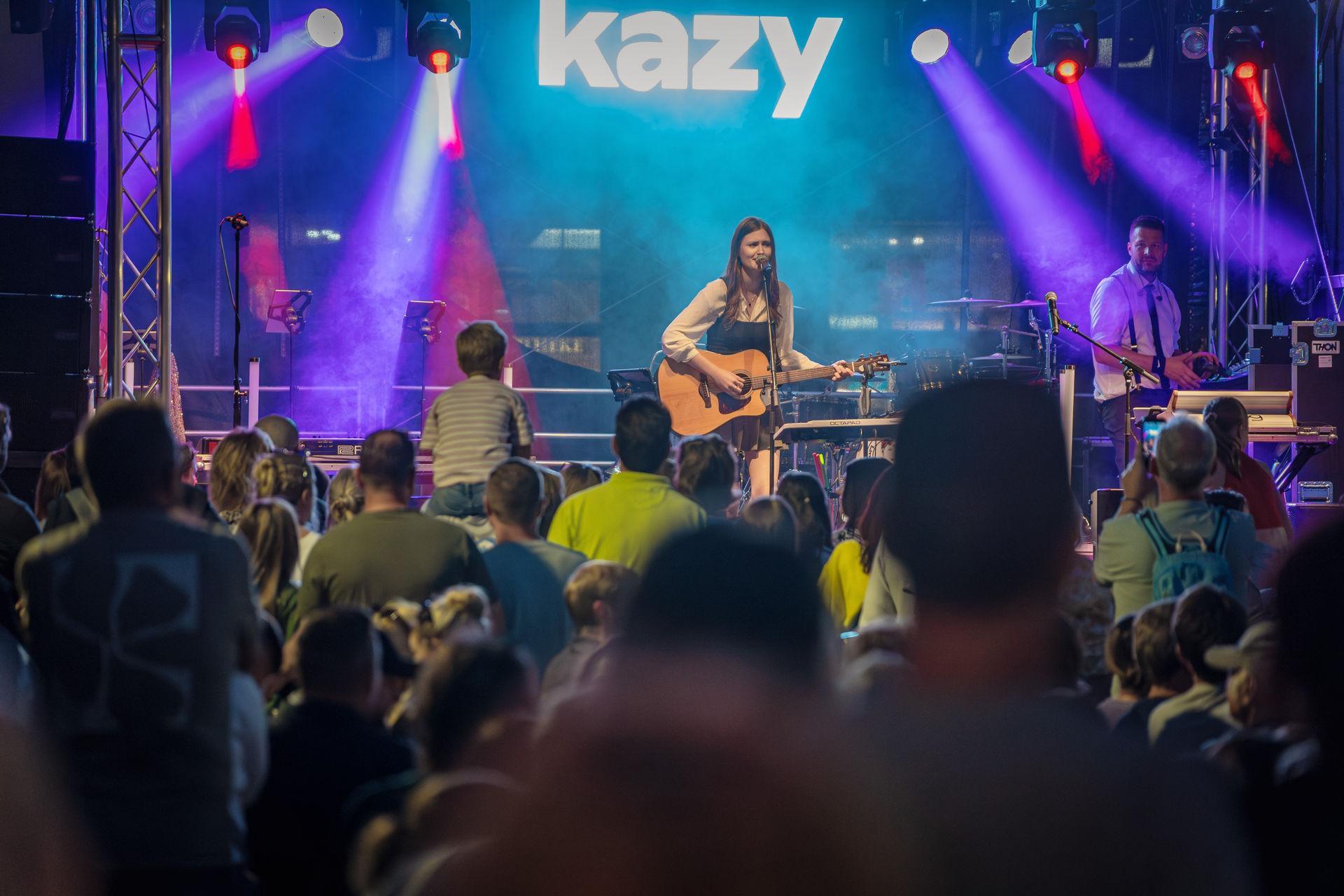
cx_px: 672
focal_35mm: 150
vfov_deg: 9.1
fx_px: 5600
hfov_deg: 13.7
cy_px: 448
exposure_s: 1/160
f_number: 2.8
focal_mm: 150
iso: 2000
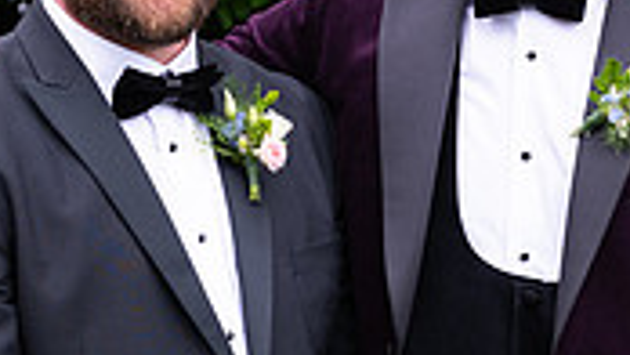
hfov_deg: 11.0
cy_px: 223
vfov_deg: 6.2
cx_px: 304
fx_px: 3275
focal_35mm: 196
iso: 320
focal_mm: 56
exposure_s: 1/200
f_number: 5
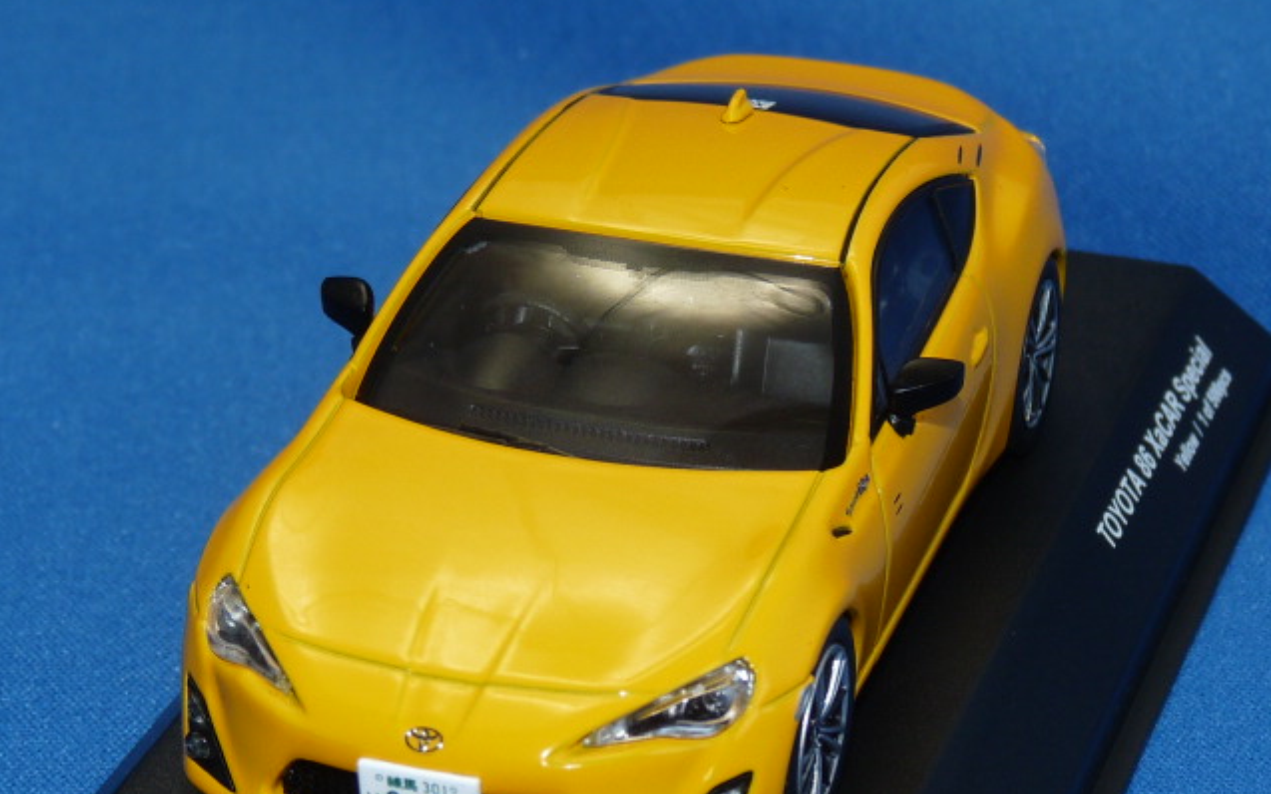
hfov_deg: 15.8
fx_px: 4572
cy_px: 469
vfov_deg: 9.9
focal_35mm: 132
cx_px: 635
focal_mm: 12.4
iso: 100
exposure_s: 1/40
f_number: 4
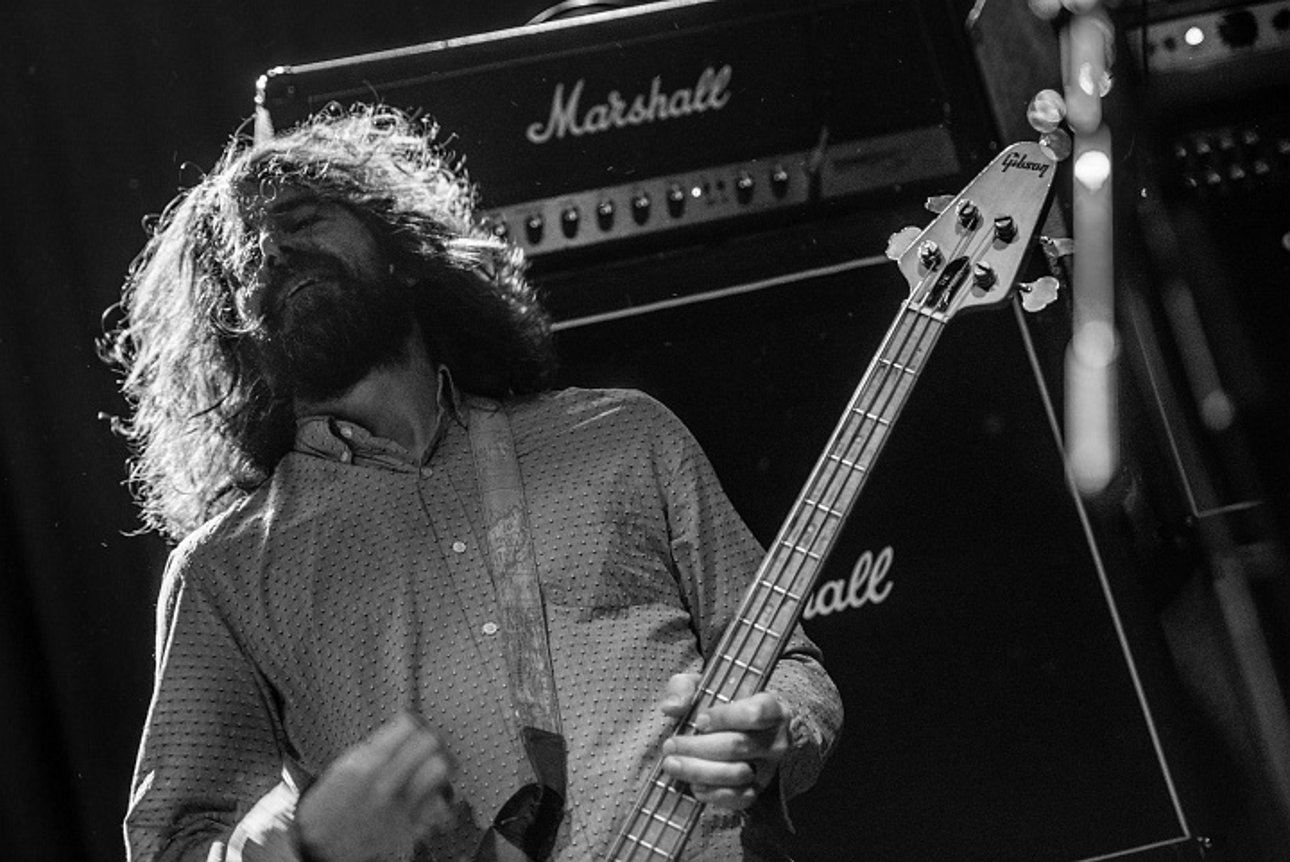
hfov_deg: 20.0
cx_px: 645
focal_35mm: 102
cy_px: 431
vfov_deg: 13.4
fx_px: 3657
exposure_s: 1/80
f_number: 2.8
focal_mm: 102
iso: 800
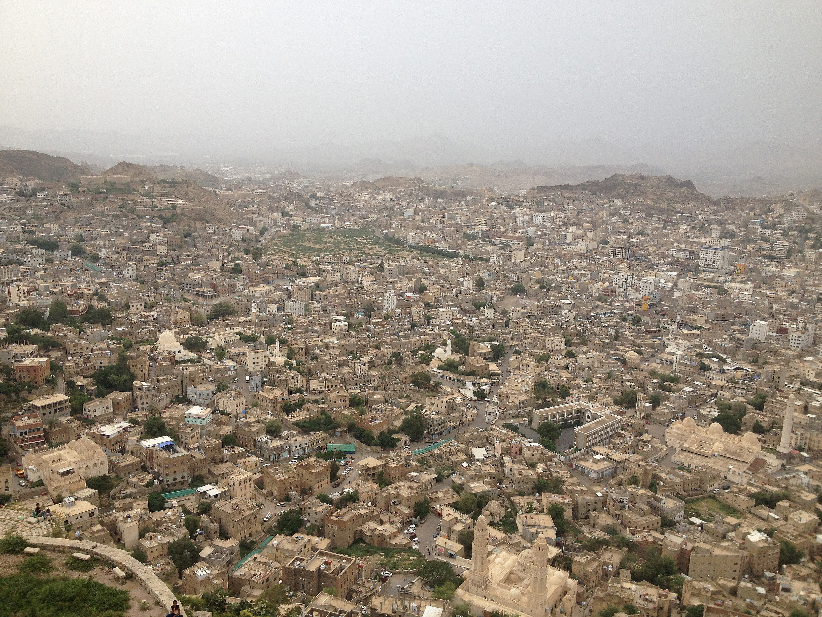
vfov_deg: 40.7
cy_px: 308
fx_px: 831
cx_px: 411
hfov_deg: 52.6
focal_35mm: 35
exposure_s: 1/250
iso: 64
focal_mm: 4.28
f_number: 2.4
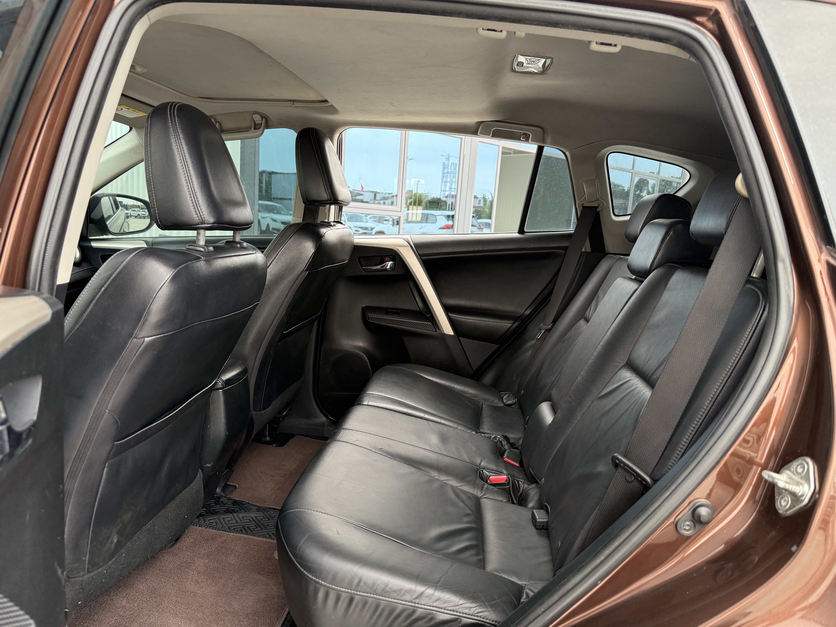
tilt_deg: -8.7
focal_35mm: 24
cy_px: 314
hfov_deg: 71.6
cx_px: 418
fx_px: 580
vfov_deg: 56.8
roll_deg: -4.7
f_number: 1.78
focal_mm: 6.76
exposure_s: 1/105
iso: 200
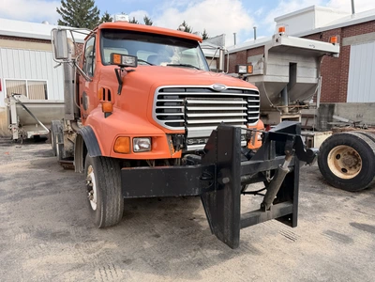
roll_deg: +3.1
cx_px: 188
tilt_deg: -8.6
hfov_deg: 71.6
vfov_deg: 56.8
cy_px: 141
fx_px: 260
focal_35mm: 24
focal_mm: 6.76
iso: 80
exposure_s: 1/1901
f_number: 1.78
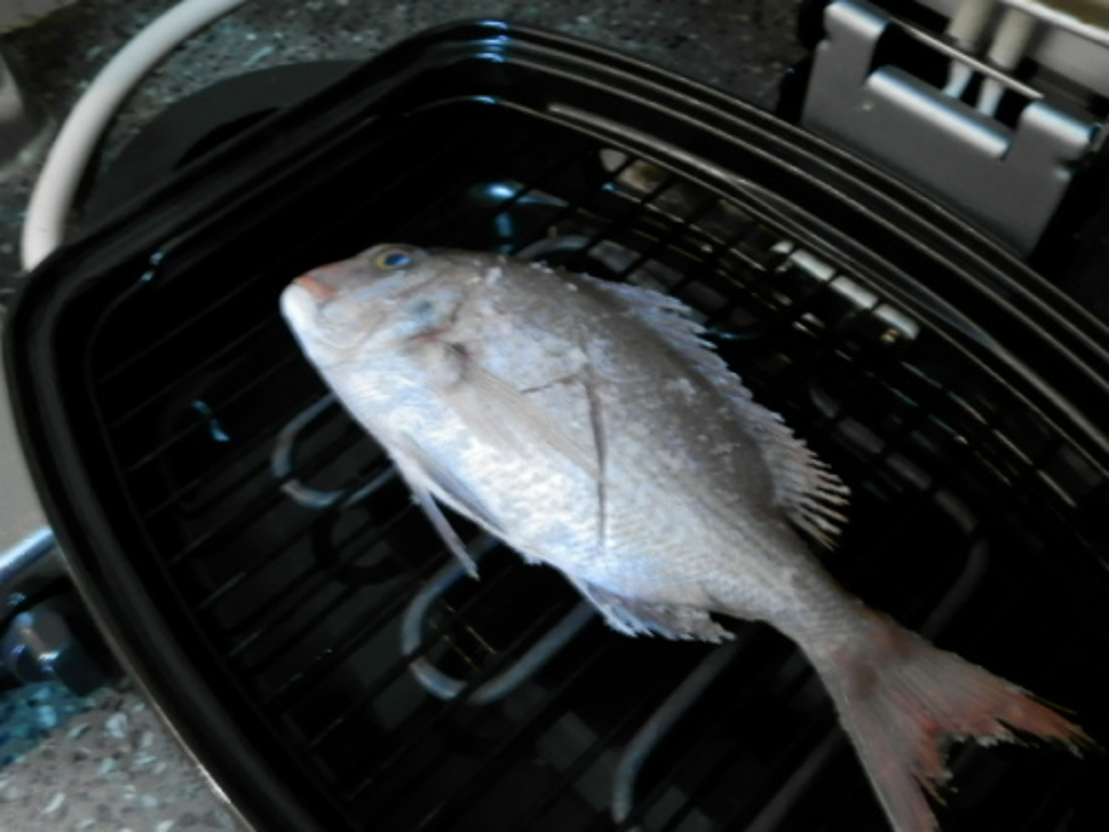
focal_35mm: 31
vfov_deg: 45.4
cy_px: 416
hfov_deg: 58.4
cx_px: 554
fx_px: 993
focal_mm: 5.5
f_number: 3.2
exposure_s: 1/4
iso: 400
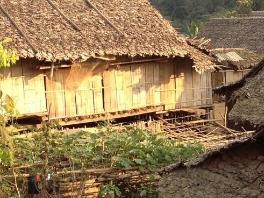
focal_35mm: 114
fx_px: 869
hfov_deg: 16.4
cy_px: 108
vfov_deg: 13.0
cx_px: 337
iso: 50
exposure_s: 1/194
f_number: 2.4
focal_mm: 4.28
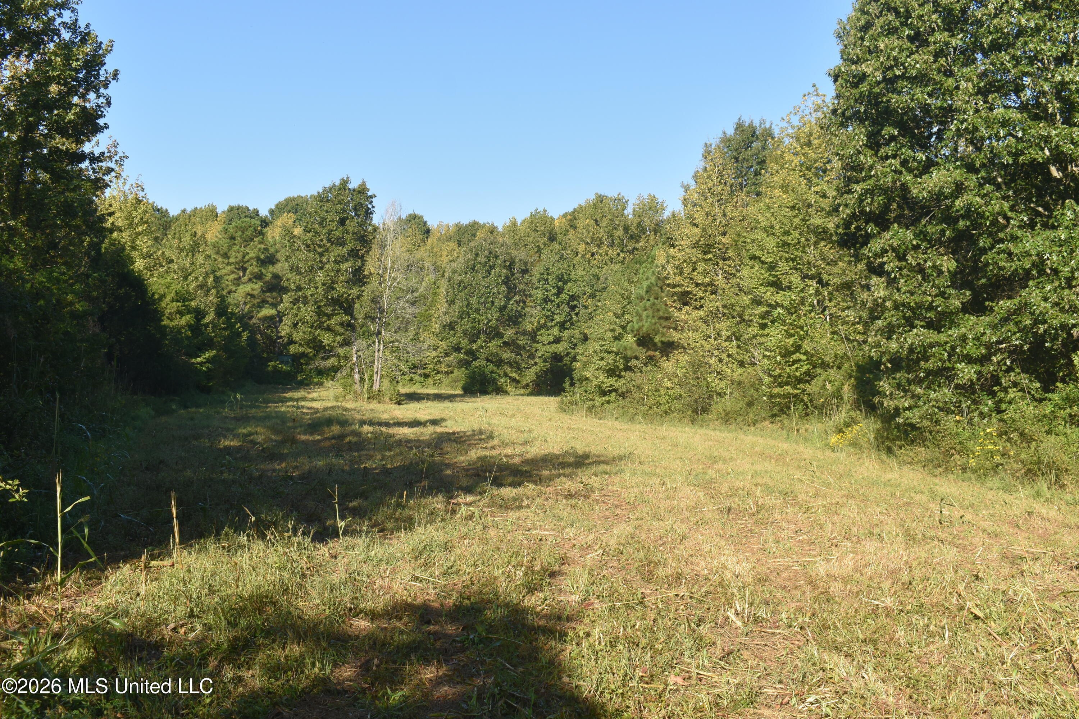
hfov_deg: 51.3
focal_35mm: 38
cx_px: 540
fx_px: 1124
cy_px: 360
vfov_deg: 35.5
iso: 160
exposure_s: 1/250
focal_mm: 25
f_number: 8
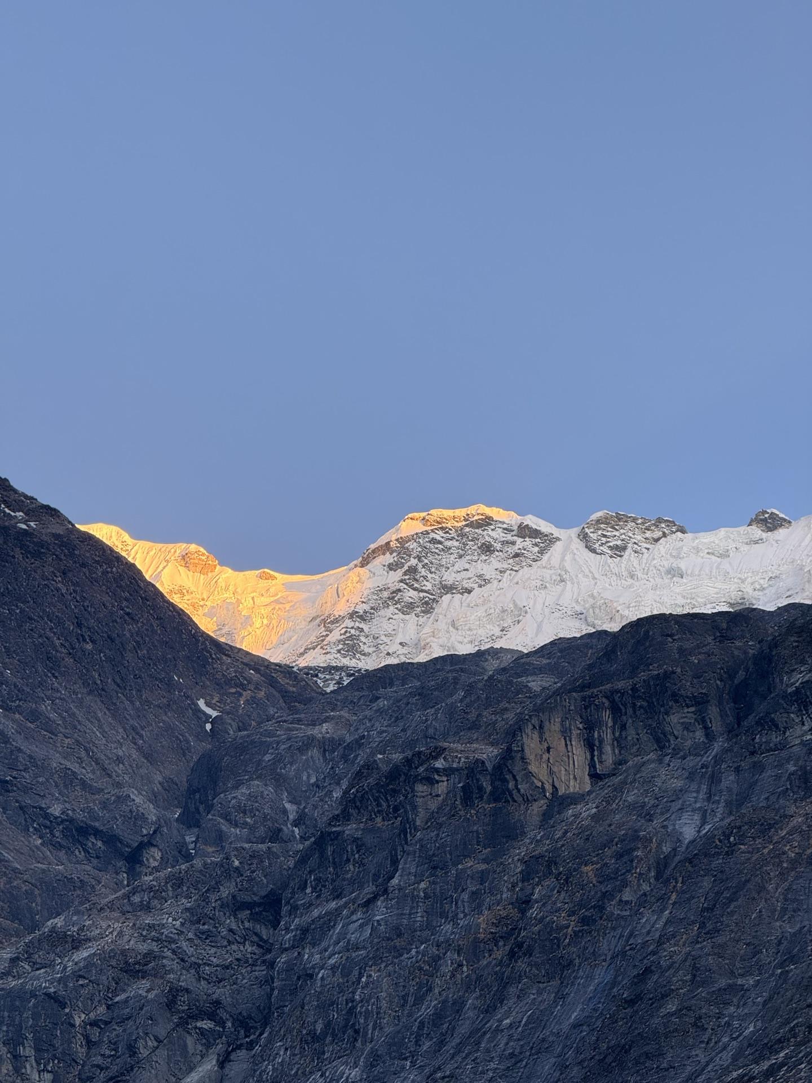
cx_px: 406
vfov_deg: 16.4
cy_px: 542
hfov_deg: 12.3
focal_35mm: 120
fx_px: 3753
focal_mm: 15.66
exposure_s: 1/99
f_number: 2.8
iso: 50
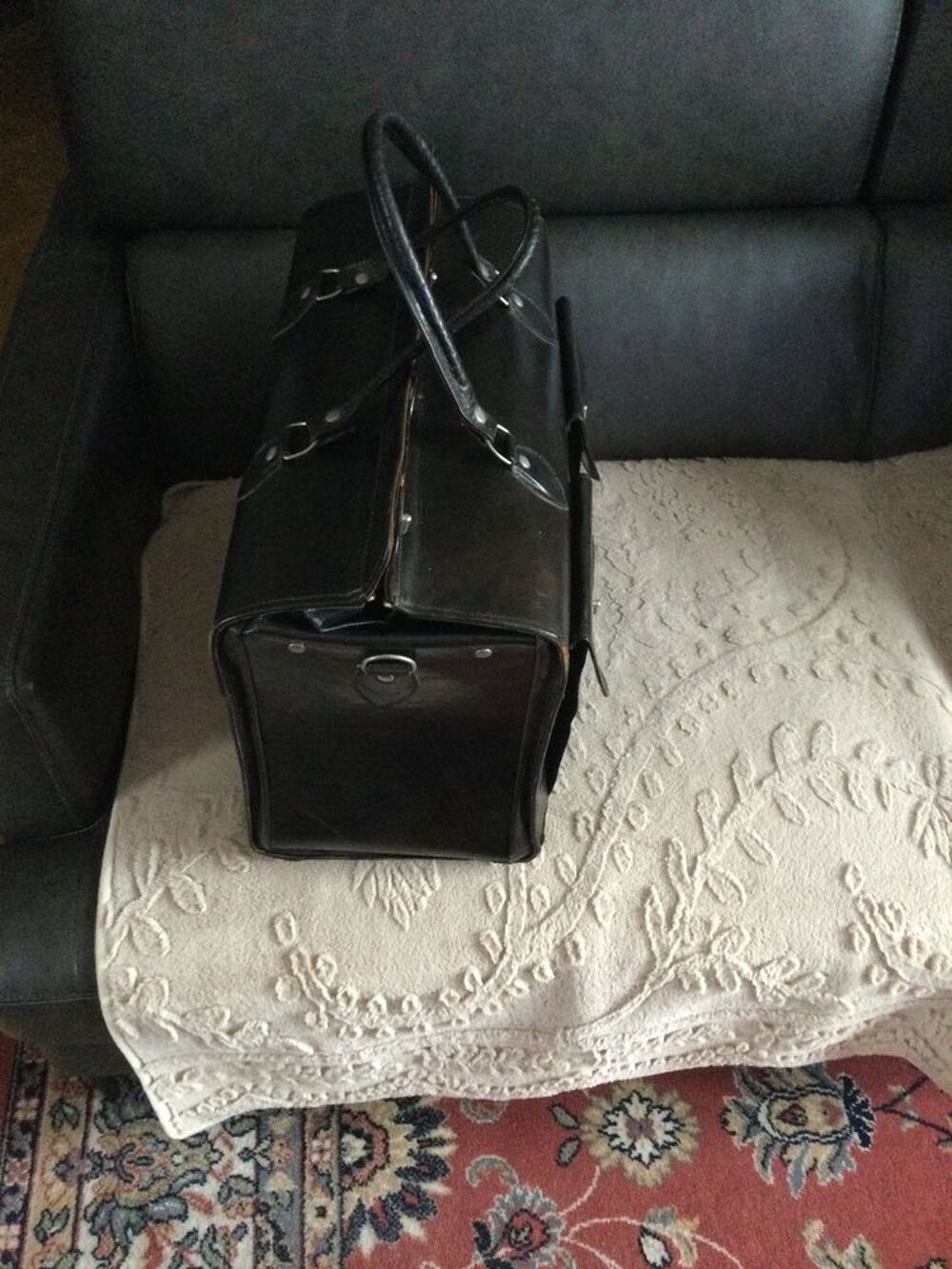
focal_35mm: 31
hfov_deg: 45.4
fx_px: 1137
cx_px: 476
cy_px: 634
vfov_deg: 58.3
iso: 500
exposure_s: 1/17
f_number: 2.4
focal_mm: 3.3
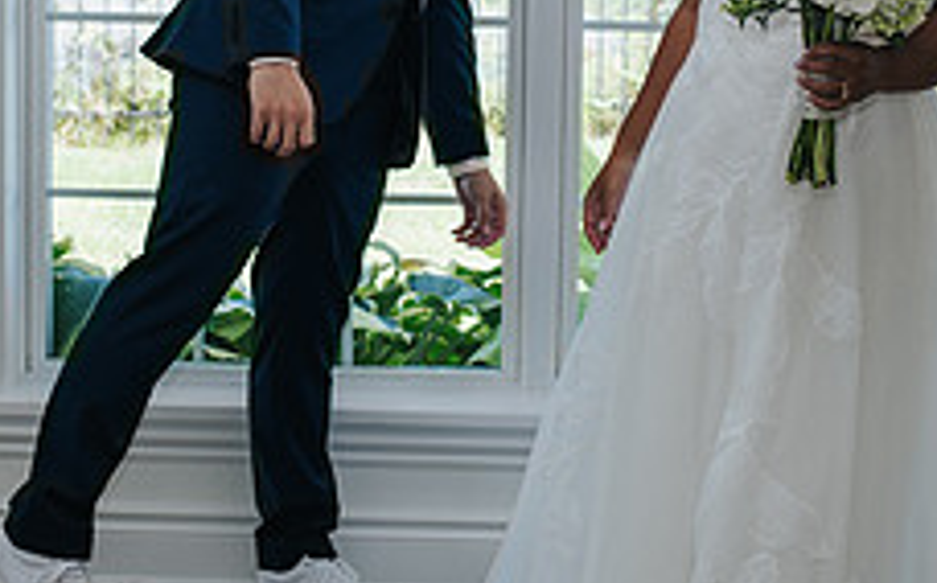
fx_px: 2883
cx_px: 314
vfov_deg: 11.5
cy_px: 124
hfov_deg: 18.4
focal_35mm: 113
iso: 110
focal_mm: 35
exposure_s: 1/200
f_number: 3.5
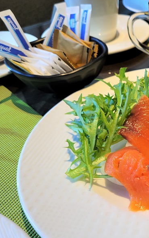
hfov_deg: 24.9
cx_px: 177
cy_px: 117
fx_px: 306
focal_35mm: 47
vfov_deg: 42.7
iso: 64
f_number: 1.8
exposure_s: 1/100
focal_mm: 5.4
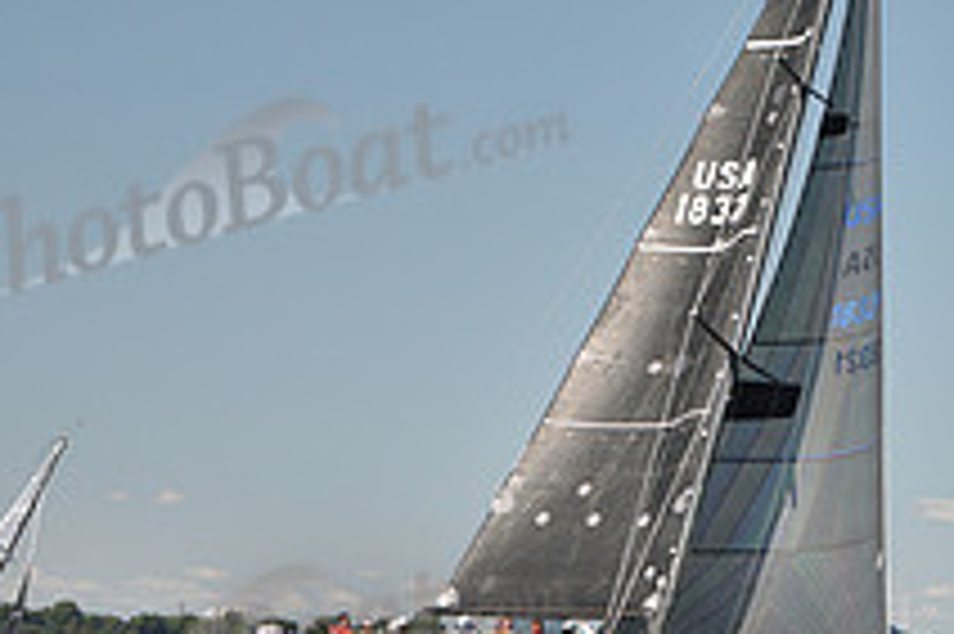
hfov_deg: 7.5
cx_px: 806
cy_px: 362
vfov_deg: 5.0
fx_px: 7255
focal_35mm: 274
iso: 250
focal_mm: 100
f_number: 2.8
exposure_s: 1/1600
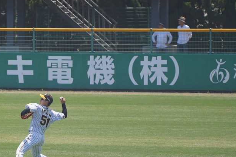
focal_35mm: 580
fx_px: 3805
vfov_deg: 2.4
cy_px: 122
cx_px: 22
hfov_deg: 3.6
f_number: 4
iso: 100
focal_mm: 200
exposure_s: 1/800
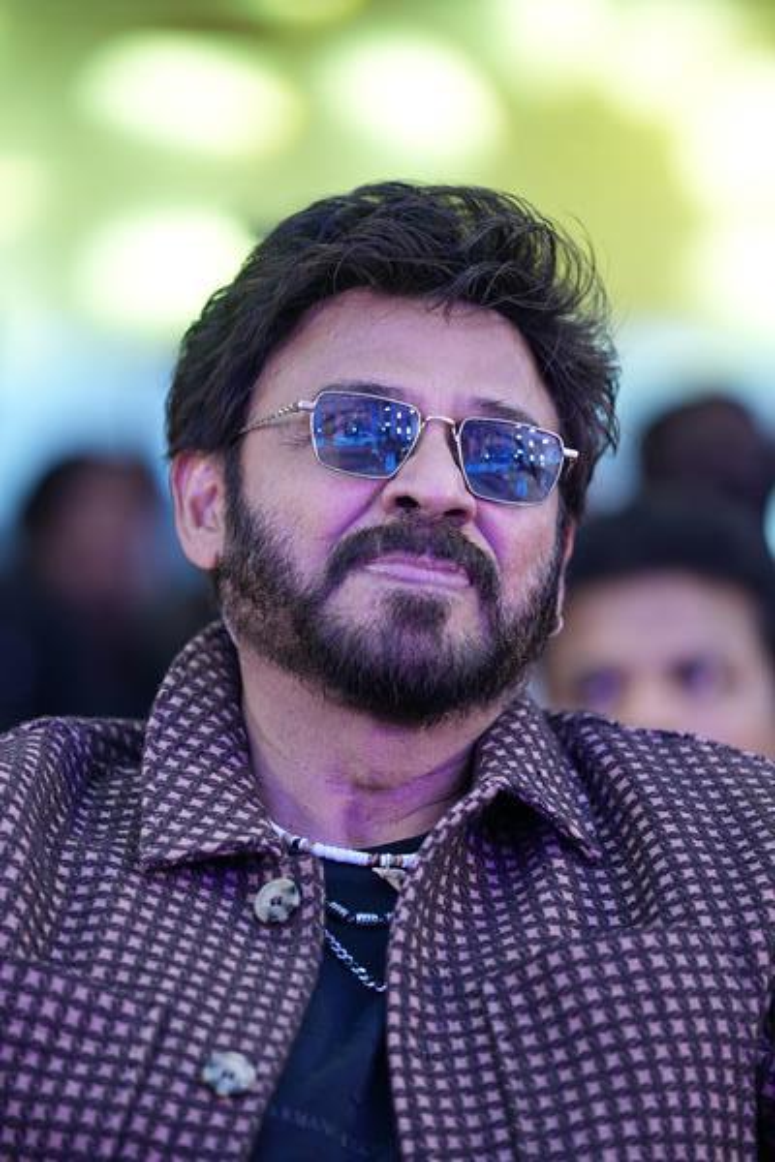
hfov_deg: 7.8
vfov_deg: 11.7
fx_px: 5683
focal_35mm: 176
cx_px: 388
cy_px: 581
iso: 400
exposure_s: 1/30
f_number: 2.8
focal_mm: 176
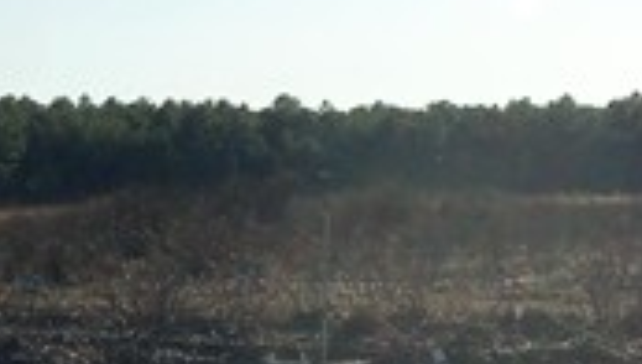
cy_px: 204
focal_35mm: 135
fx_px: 2302
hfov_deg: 15.8
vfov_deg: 9.0
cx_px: 516
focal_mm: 5.7
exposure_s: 1/200
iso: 80
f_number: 8.8
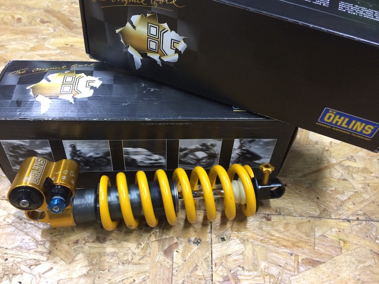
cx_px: 190
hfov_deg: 61.7
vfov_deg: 48.2
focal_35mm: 29
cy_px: 142
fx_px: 318
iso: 320
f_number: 2.2
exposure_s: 1/25
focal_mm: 4.15
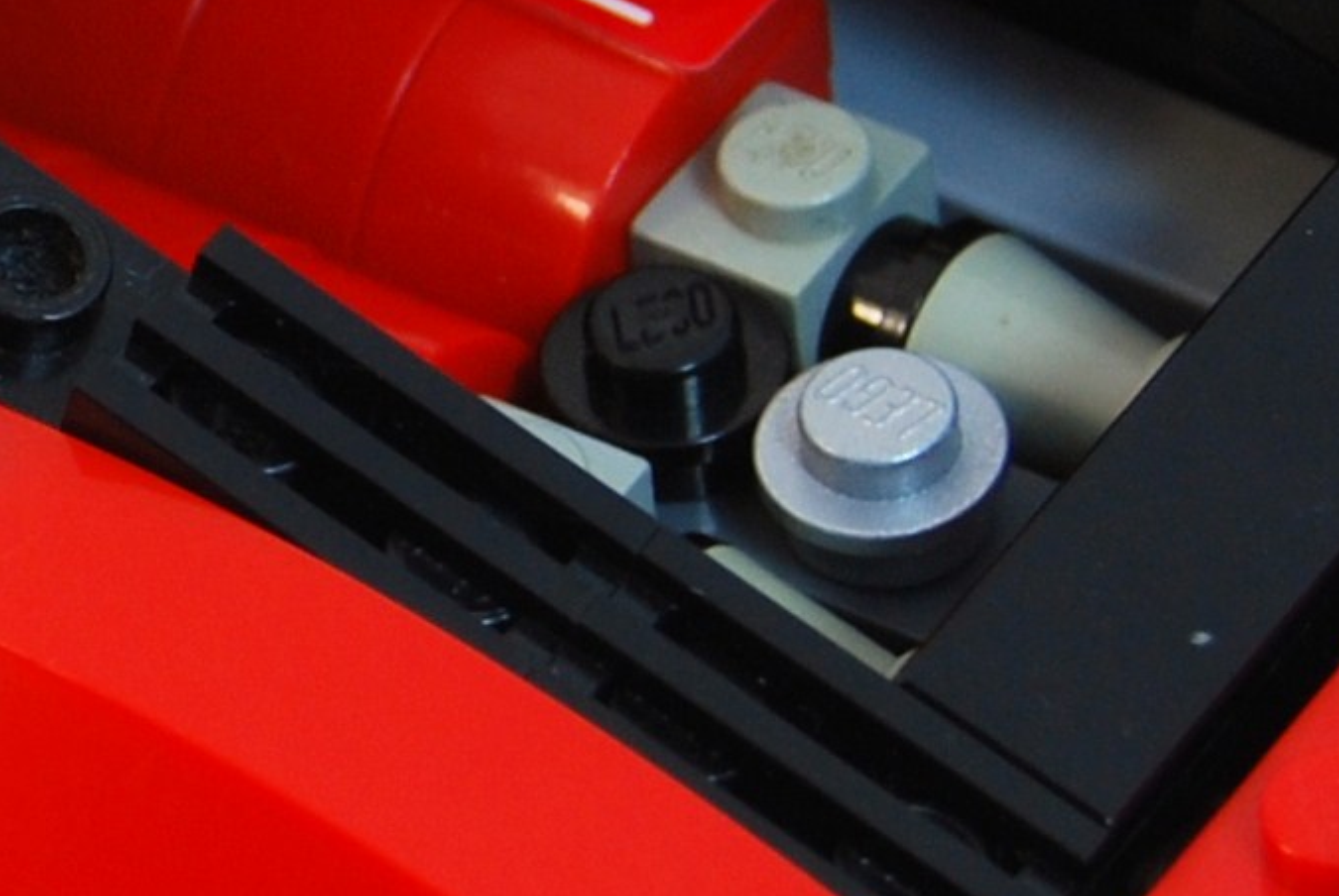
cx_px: -446
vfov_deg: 4.0
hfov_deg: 5.9
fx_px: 12811
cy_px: -6
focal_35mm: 344
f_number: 5
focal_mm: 40
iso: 200
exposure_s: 1/100
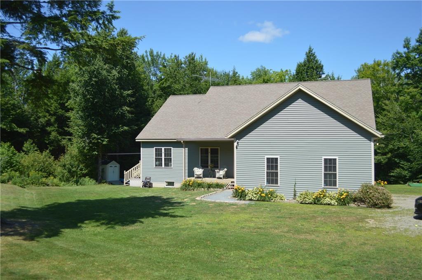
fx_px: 386
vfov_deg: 39.9
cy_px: 140
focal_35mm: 33
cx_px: 211
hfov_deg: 57.3
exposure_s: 1/800
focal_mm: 22
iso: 100
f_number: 3.8
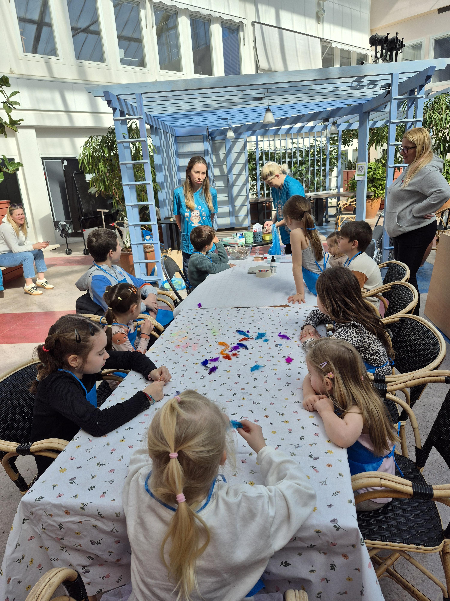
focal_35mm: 23
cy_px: 300
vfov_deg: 73.9
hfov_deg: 58.9
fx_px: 399
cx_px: 225
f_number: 1.8
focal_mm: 5.4
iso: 25
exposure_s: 1/1180
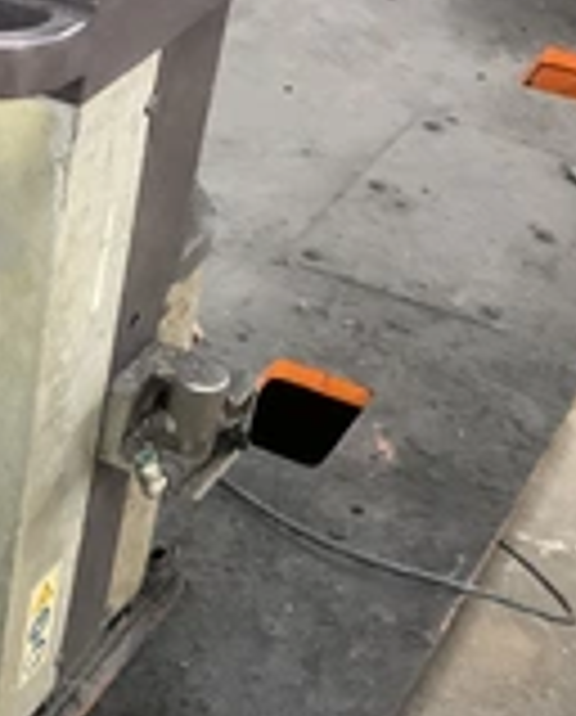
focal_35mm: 71
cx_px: -194
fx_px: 1507
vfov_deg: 26.6
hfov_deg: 19.7
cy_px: 441
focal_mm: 3
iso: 400
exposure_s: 1/30
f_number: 1.8
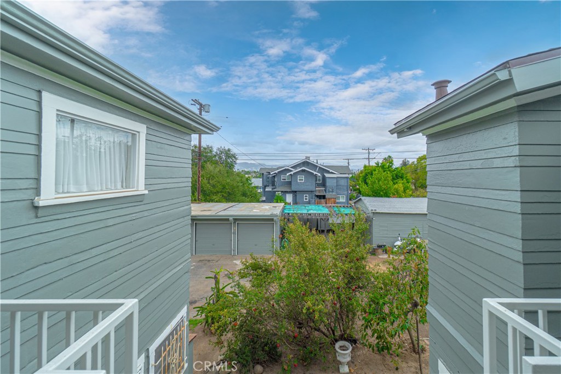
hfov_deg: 100.4
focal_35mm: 15
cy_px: 187
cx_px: 280
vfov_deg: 77.3
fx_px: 234
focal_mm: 10
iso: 160
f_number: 7.1
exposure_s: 1/200
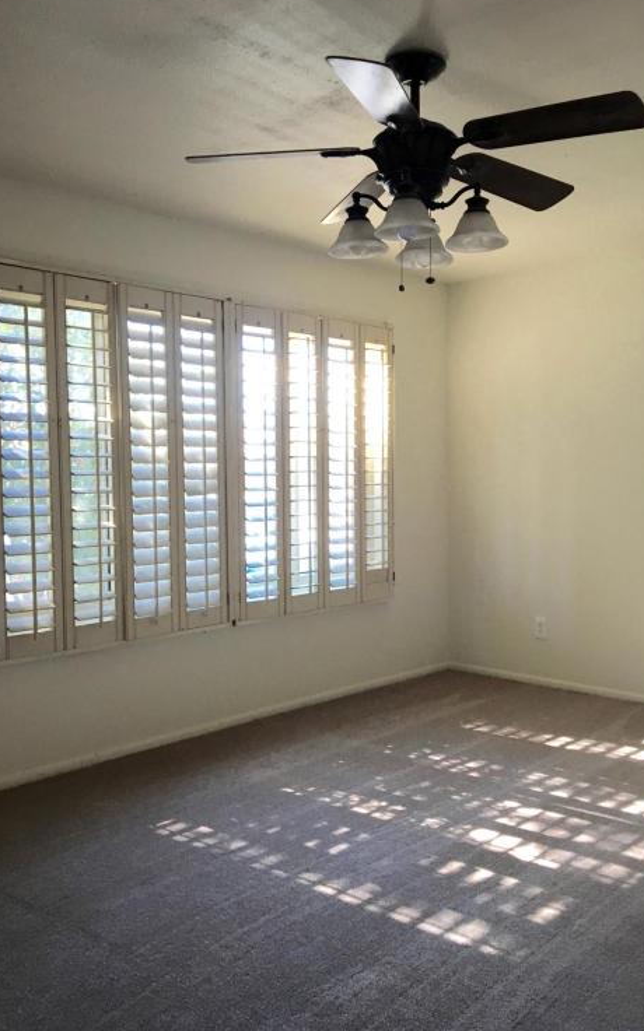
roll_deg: +0.7
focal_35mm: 32
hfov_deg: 39.4
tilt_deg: -1.0
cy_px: 516
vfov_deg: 59.7
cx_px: 349
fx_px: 899
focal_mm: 4.15
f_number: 2.2
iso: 40
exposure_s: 1/30
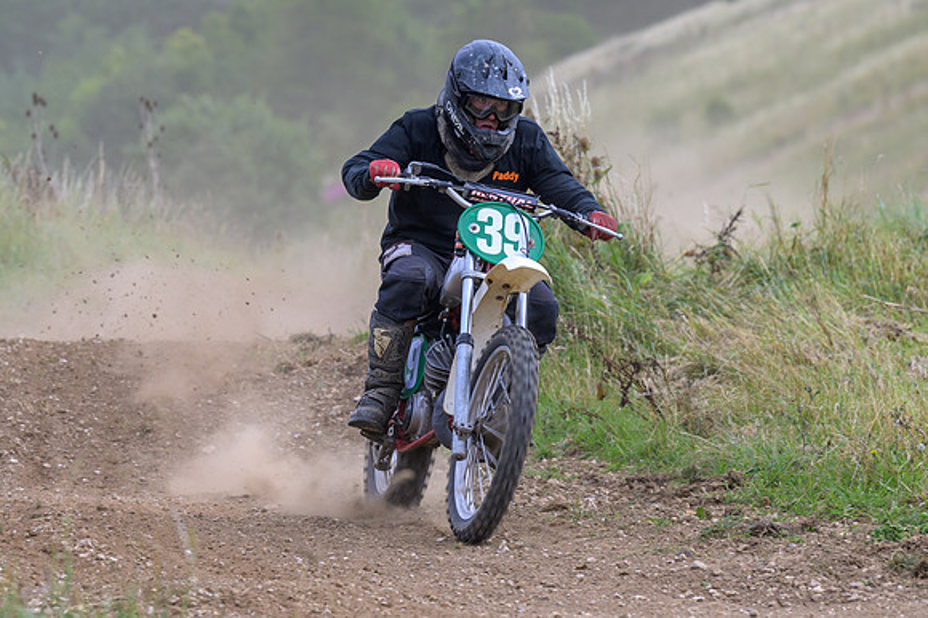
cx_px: 398
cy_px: 330
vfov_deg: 5.8
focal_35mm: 238
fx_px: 6133
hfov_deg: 8.7
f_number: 4
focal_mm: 130
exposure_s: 1/400
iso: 64
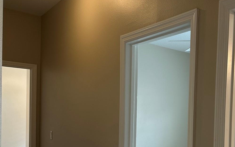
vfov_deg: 30.4
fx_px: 263
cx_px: 177
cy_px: 120
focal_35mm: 41
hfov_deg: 46.4
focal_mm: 6.86
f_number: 1.78
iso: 160
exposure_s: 1/60
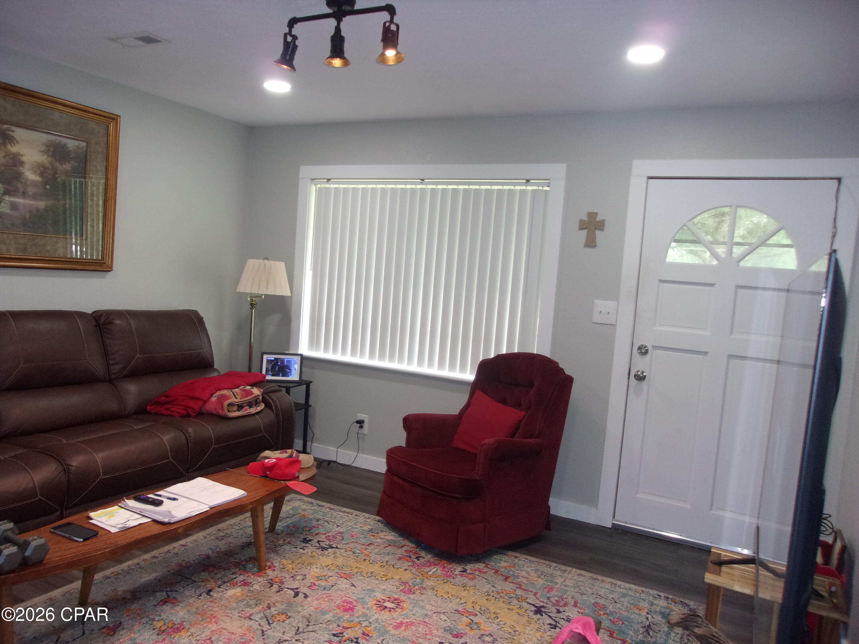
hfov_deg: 65.3
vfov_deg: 51.4
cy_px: 322
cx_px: 430
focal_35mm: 27
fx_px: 670
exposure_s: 1/34
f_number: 3
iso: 160
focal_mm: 4.9
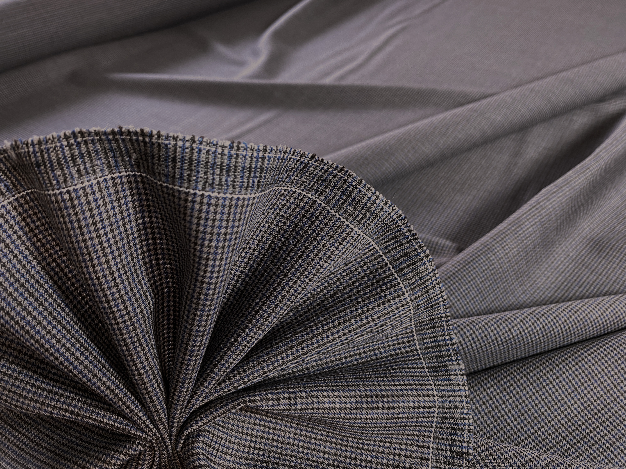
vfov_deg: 53.1
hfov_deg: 67.3
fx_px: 470
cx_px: 313
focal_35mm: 26
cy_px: 234
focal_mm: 4.25
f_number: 1.8
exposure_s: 1/50
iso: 80
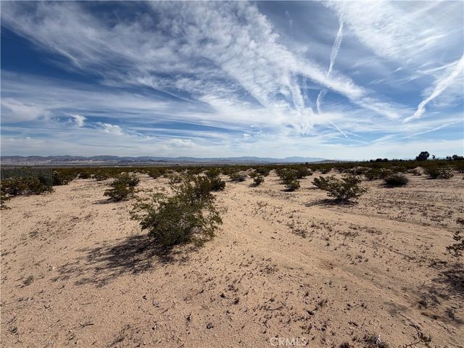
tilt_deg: -4.8
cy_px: 174
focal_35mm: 14
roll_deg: +0.1
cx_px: 232
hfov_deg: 102.1
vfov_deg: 85.7
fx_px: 188
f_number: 2.2
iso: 20
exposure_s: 1/2237
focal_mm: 2.22
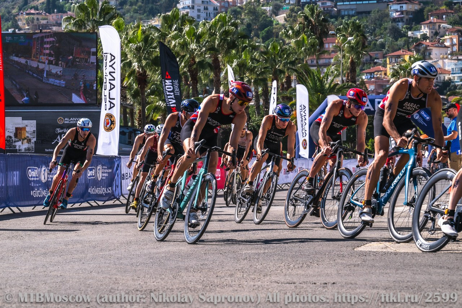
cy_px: 154
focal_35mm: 120
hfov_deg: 17.1
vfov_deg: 11.4
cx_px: 231
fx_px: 1540
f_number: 9
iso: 320
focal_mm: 120
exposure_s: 1/1250
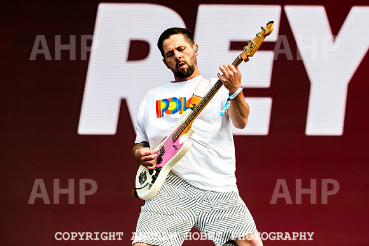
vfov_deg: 11.5
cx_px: 184
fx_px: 1220
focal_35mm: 119
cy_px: 115
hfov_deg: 17.2
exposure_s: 1/5000
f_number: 4.5
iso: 400
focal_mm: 112
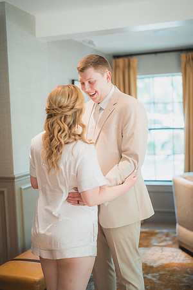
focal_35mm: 50
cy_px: 145
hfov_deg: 27.0
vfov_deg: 39.6
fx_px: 402
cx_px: 96
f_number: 1.4
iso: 400
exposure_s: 1/250
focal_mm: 50
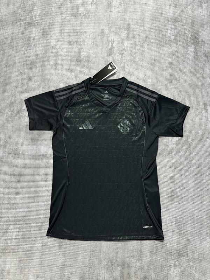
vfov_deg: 71.6
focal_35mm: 24
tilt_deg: -79.5
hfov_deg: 56.8
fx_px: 194
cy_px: 140
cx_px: 105
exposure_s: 1/50
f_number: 1.78
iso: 400
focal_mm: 6.76
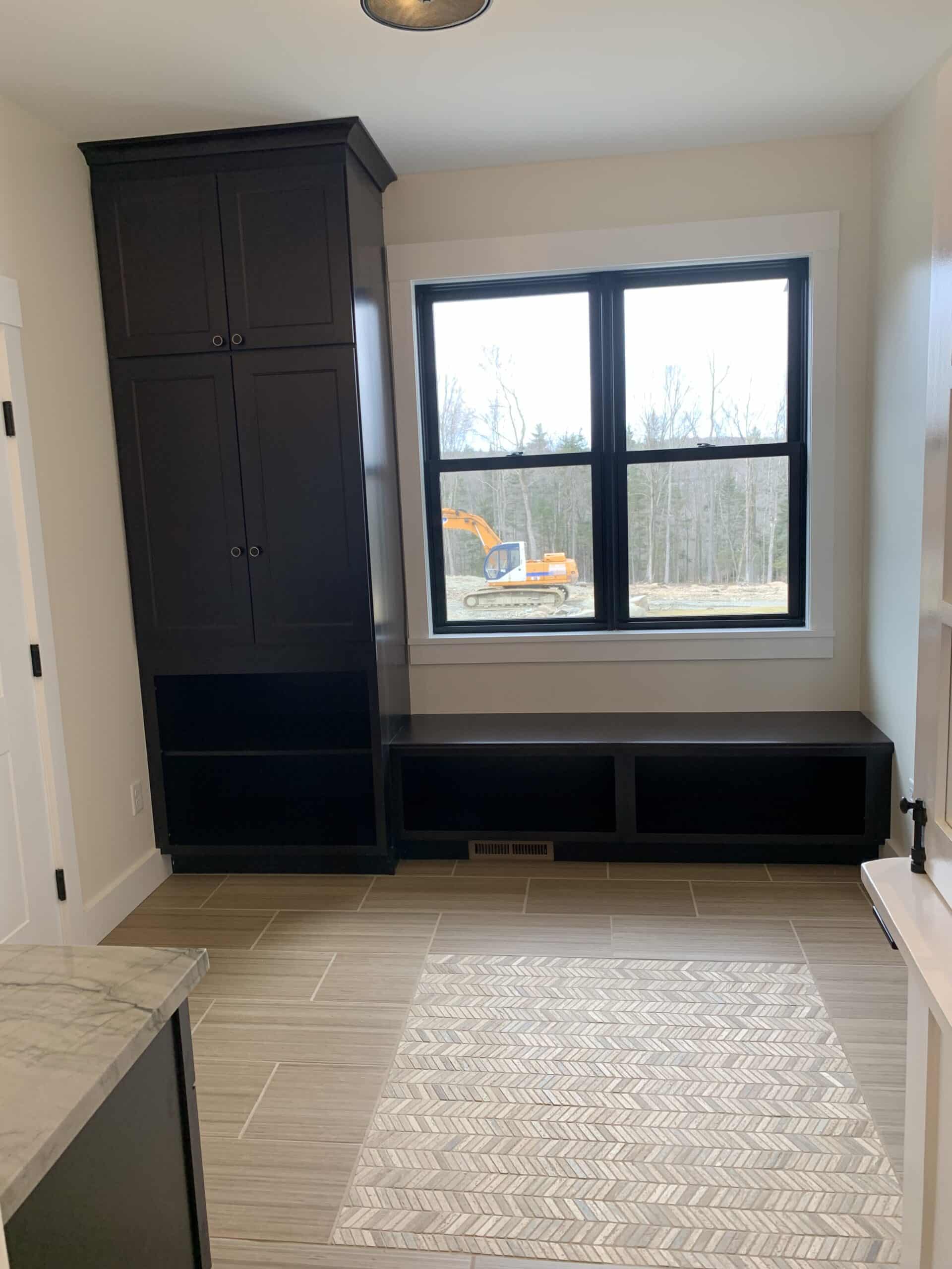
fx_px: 953
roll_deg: +2.7
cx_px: 476
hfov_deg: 53.1
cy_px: 634
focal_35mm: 26
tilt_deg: -9.0
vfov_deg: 67.3
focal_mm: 4.25
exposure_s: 1/120
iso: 64
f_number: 1.8
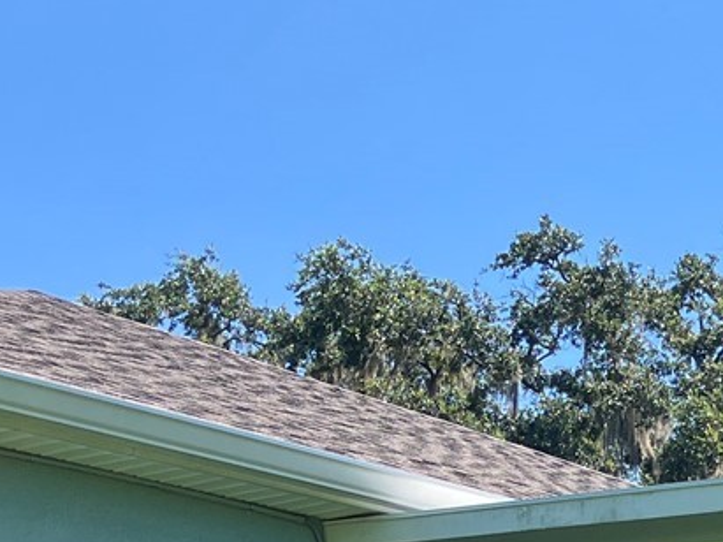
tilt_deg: +3.3
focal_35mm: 109
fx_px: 2276
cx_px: 816
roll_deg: +0.8
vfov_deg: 12.5
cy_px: 940
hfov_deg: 17.4
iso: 32
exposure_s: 1/917
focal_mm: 3.99
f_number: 1.8
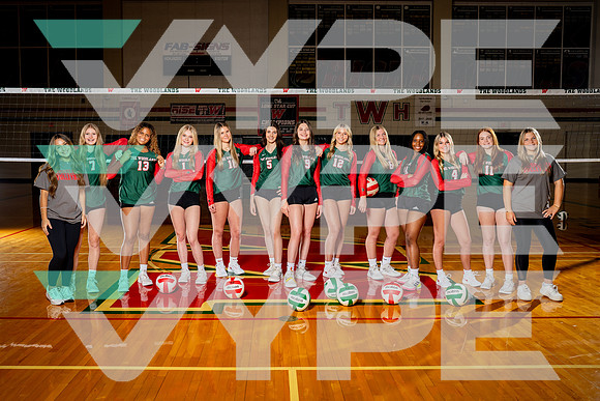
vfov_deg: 38.1
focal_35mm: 35
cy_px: 187
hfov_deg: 54.6
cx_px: 276
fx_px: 580
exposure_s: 1/250
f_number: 5.6
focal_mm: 31
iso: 125
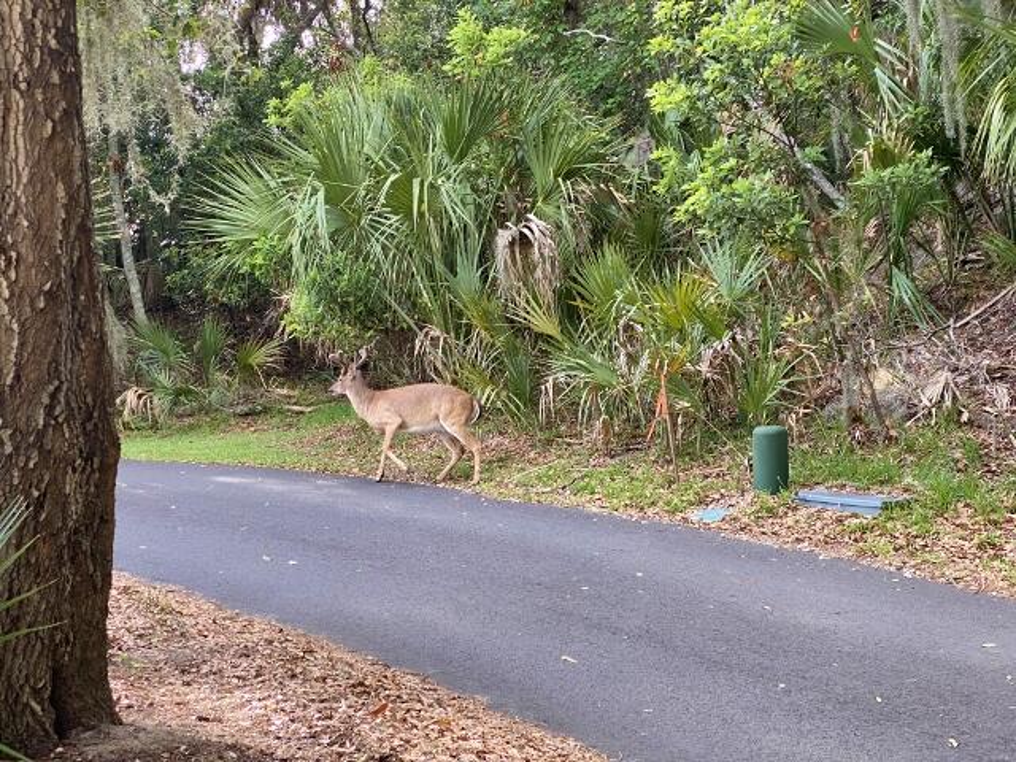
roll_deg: +3.0
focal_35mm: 52
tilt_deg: -1.2
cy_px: 381
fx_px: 1526
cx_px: 508
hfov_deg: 36.8
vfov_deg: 28.0
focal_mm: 6
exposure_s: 1/121
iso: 64
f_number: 2
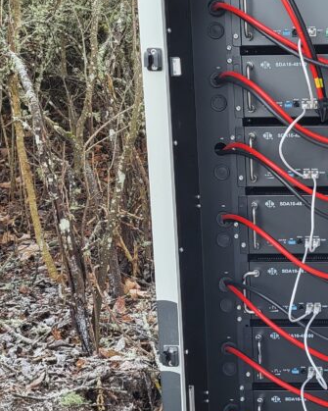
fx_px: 753
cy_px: 183
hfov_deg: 23.4
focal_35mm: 62
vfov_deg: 30.5
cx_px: 344
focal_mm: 5.4
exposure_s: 1/100
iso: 64
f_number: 1.8
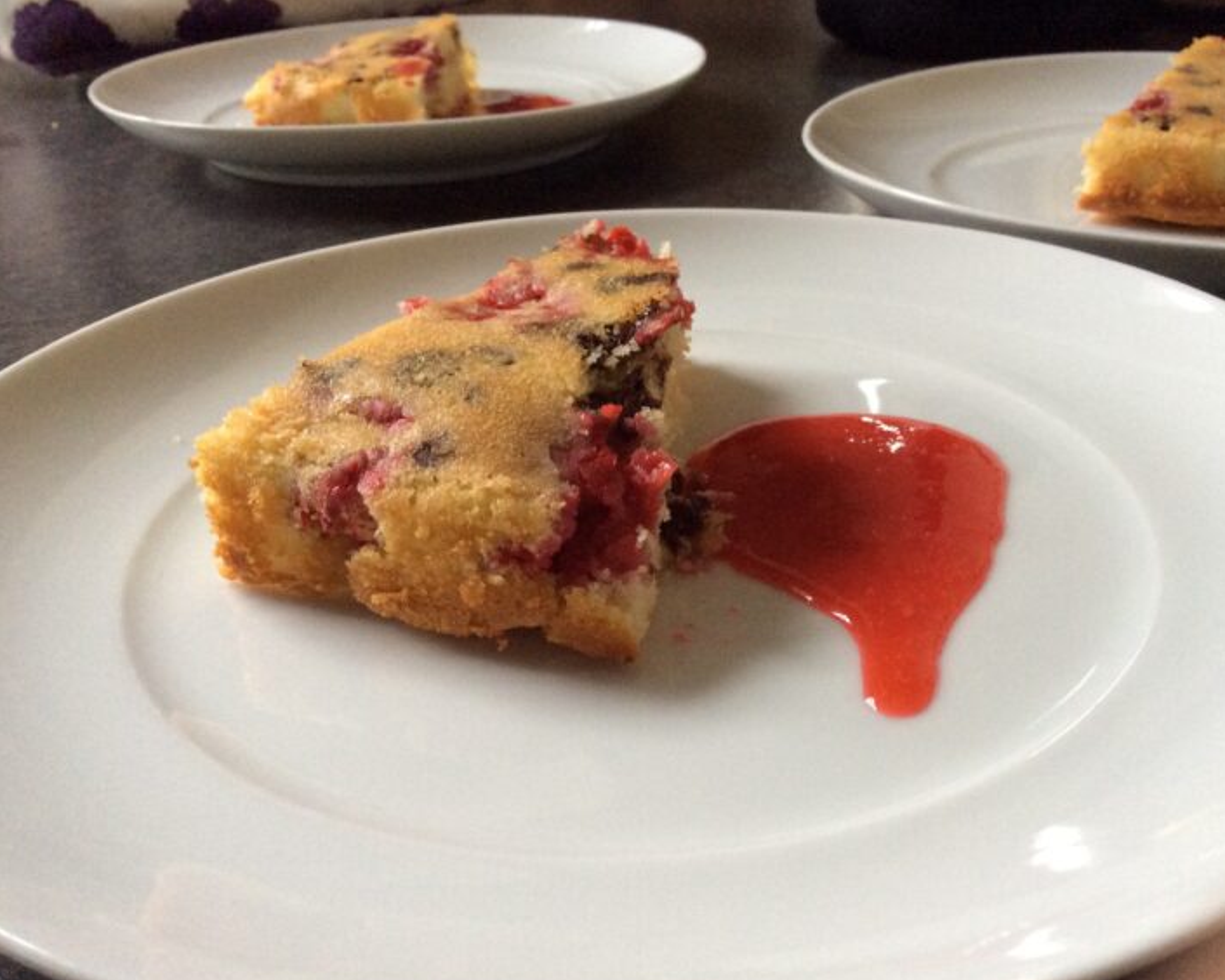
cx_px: 664
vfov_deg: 43.4
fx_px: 1233
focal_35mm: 34
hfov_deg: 52.8
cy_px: 497
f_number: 2.4
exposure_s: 1/24
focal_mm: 3.3
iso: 160
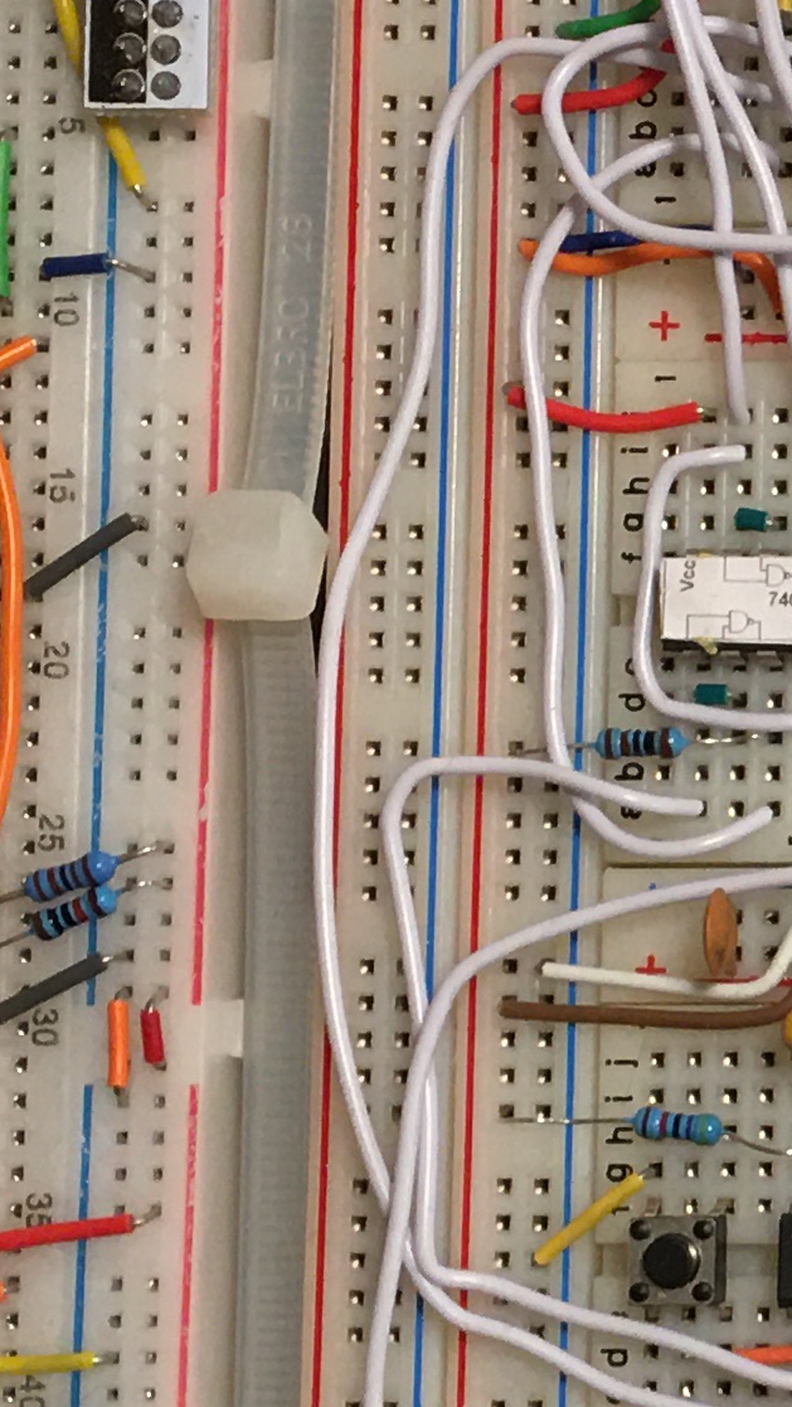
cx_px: 1824
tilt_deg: -85.6
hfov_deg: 9.6
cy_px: 783
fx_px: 4253
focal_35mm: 114
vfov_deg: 18.8
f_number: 2.2
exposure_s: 1/17
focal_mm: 4.15
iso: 40
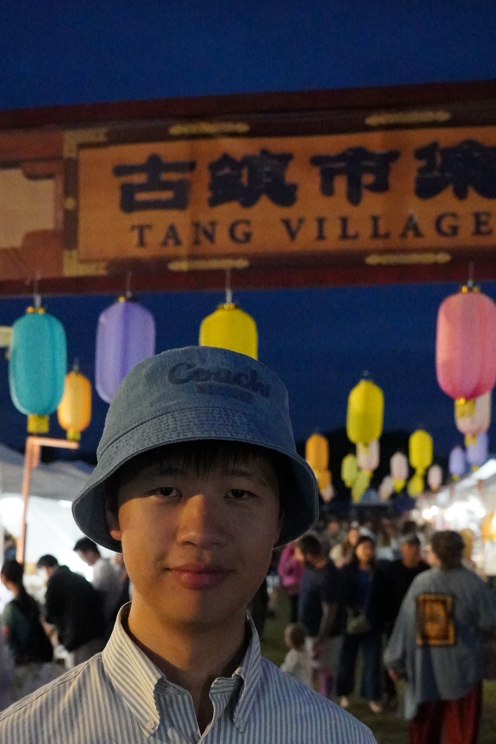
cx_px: 192
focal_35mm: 49
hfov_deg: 27.4
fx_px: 1015
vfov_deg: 39.4
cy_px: 539
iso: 16000
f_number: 3.5
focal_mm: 22.5
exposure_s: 1/400
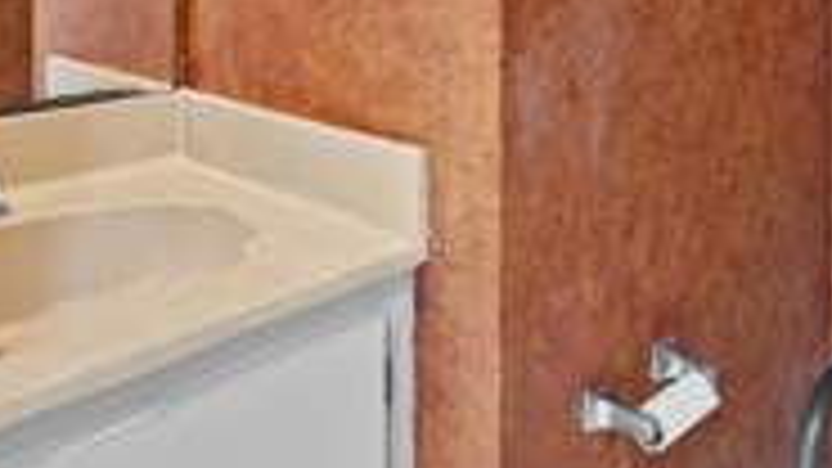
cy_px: -94
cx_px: 598
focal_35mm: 38
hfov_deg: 51.1
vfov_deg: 27.4
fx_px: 838
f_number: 8
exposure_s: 1
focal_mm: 14
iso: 640
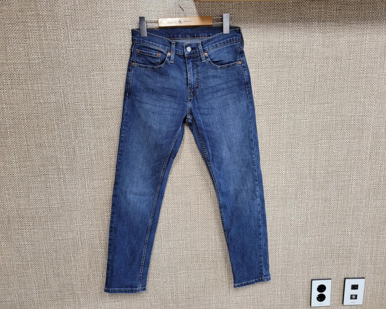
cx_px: 199
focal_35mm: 28
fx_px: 320
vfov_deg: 51.5
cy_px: 157
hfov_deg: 62.2
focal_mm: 5.4
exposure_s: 1/60
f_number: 1.8
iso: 200
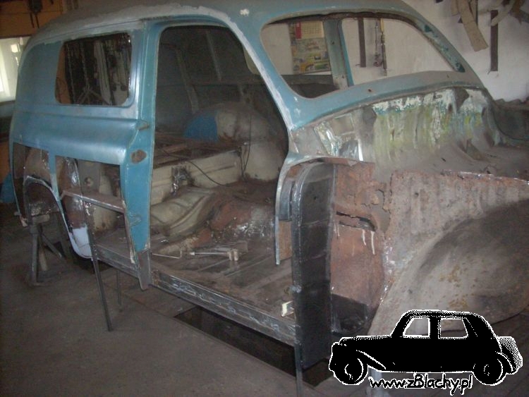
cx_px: 264
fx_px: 566
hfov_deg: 50.1
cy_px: 198
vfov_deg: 38.7
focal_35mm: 37
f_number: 2.8
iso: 400
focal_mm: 6.2
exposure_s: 1/60
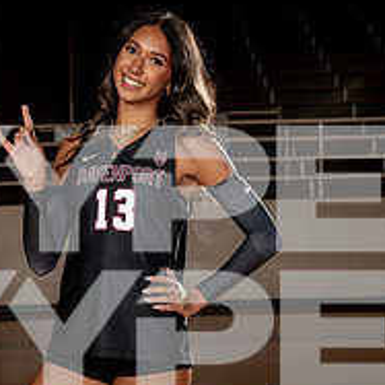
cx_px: 113
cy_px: 336
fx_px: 1283
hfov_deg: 17.0
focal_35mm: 102
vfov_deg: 16.9
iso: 100
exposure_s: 1/250
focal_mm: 50
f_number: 5.6
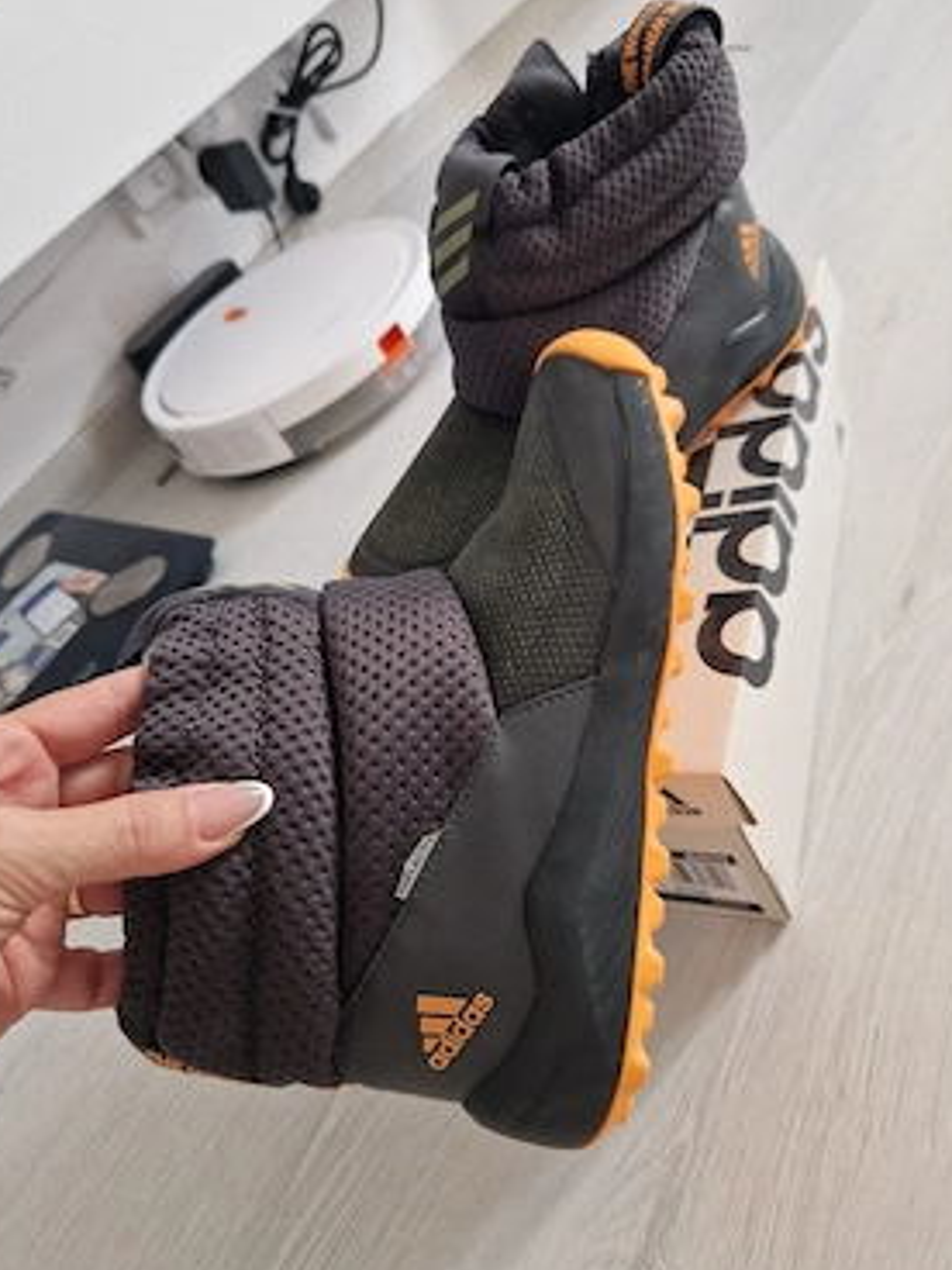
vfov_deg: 69.3
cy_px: 597
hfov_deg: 54.9
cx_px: 466
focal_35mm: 25
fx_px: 917
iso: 640
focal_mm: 5.4
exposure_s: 1/30
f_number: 1.8
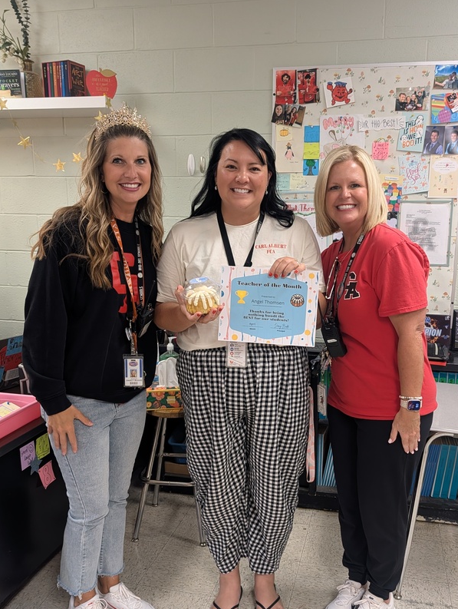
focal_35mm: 31
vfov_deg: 58.2
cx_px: 258
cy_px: 323
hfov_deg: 45.4
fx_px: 546
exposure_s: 1/60
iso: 228
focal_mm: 6.9
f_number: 1.68
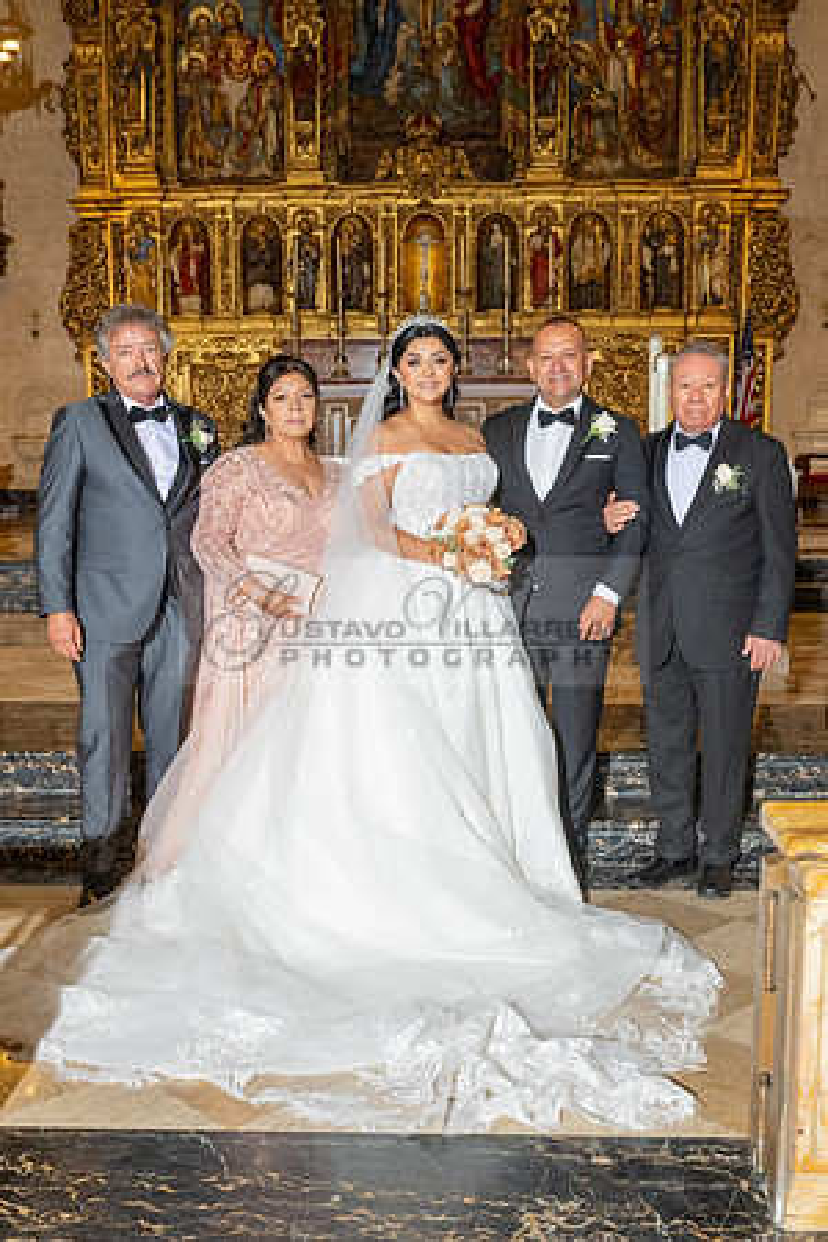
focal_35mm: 39
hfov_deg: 34.0
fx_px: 1353
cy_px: 676
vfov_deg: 49.3
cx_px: 372
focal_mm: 24
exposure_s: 1/200
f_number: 5.6
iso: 1000
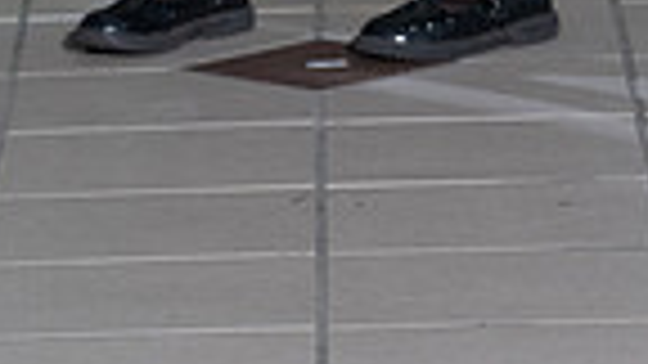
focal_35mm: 442
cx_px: 333
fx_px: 7595
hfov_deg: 4.9
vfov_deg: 2.7
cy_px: -530
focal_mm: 135
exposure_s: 1/160
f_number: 5
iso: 1250
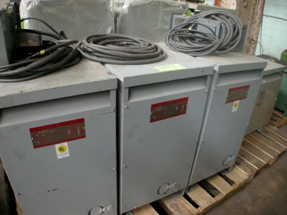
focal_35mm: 35
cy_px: 108
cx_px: 144
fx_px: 290
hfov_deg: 52.6
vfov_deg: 40.7
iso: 400
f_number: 2.7
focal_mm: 7.5
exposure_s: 1/9.5
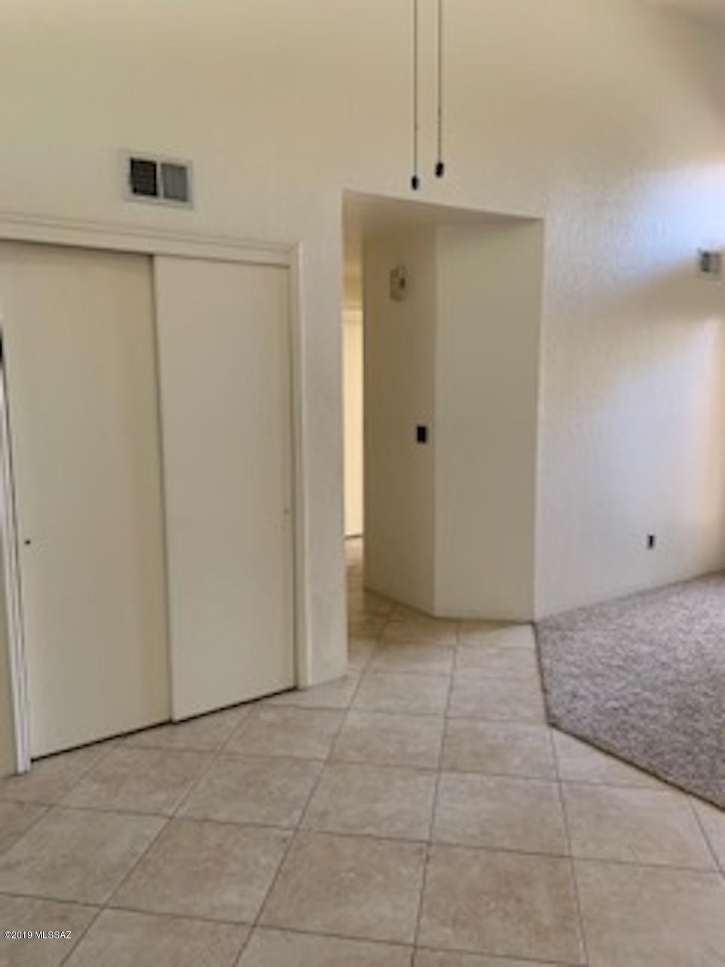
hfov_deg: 53.1
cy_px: 484
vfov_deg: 67.3
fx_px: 726
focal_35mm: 26
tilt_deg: -7.3
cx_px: 362
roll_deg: +0.3
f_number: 1.8
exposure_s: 1/60
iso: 160
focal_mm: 4.25
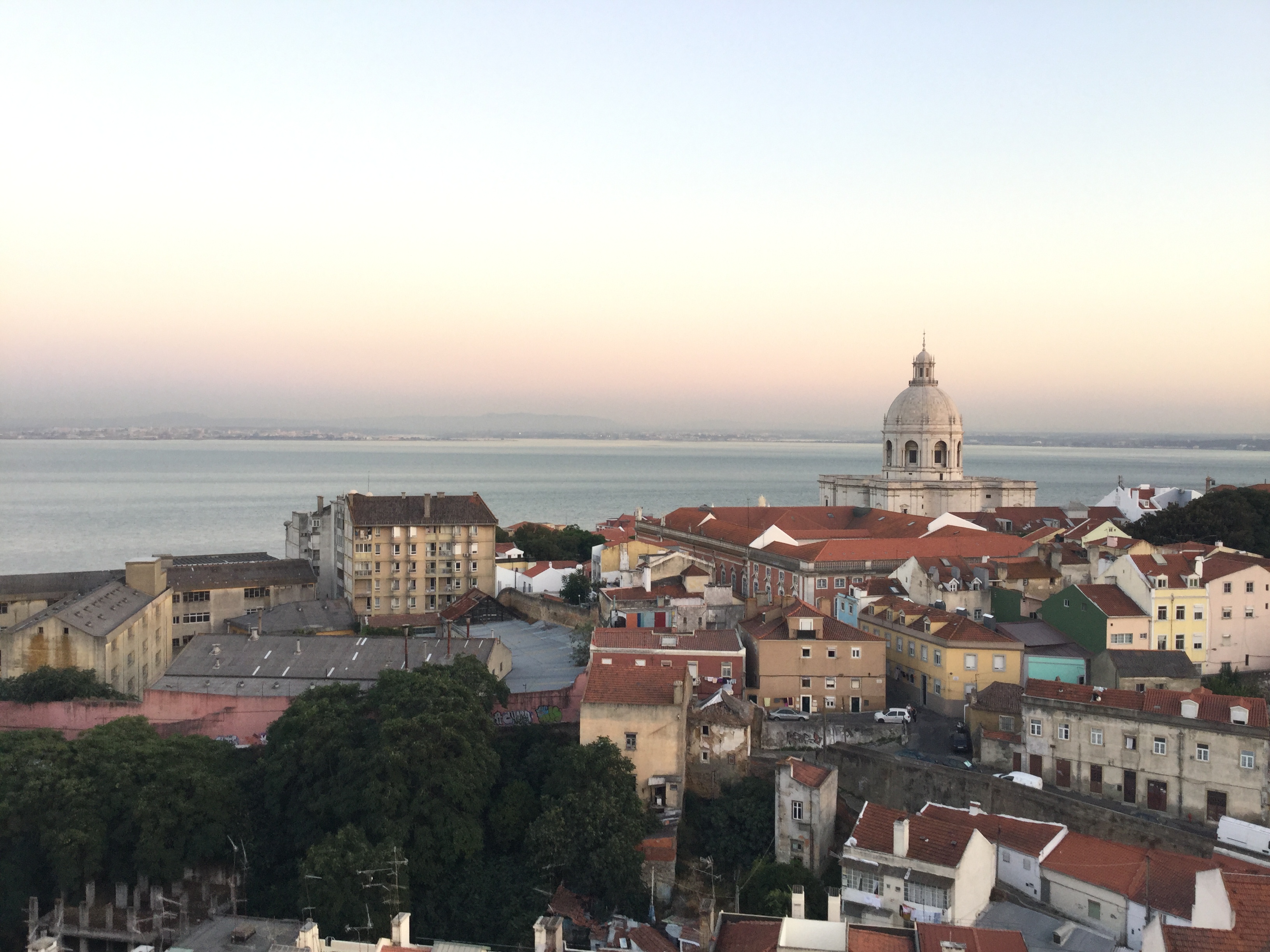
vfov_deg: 45.4
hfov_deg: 58.4
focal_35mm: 31
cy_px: 476
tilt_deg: -2.9
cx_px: 635
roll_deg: -1.8
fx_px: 1137
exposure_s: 1/50
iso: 25
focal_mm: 3.3
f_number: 2.4
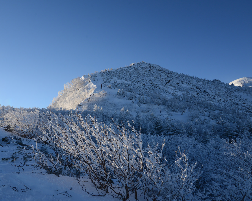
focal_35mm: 28
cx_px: 97
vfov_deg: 51.5
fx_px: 209
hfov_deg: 61.5
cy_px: 99
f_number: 8
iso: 100
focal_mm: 24
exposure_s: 1/160
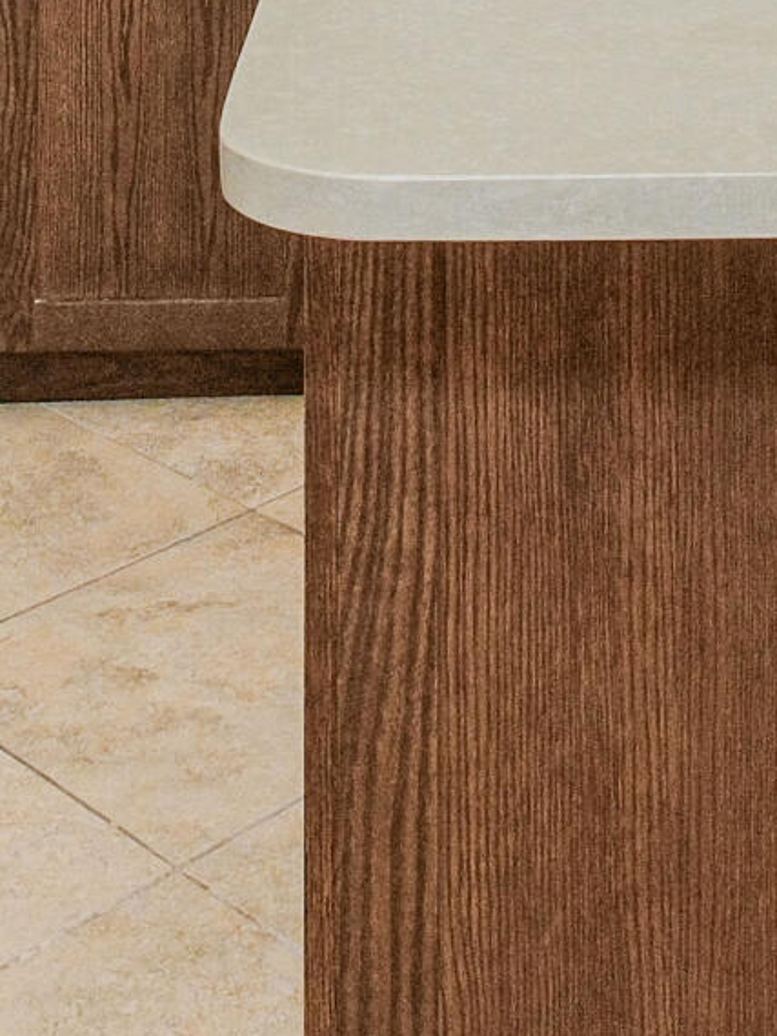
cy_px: -574
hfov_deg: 19.2
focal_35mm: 76
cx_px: 604
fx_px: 2274
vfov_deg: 21.1
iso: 1250
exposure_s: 1/100
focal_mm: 10
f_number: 7.1
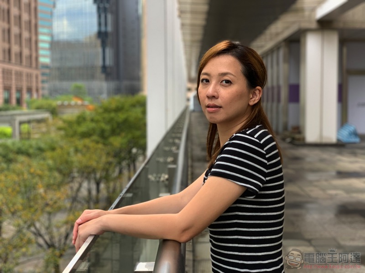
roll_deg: -0.6
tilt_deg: -3.4
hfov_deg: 36.8
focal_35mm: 52
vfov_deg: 28.0
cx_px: 182
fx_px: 548
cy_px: 136
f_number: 2.4
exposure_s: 1/122
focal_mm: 6
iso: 80
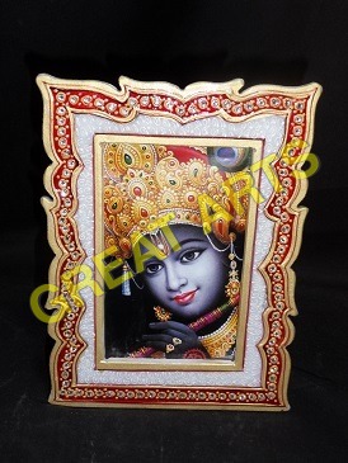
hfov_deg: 29.1
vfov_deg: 38.2
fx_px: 670
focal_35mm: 50
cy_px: 232
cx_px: 174
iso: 200
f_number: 4.5
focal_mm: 9
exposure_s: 1/45
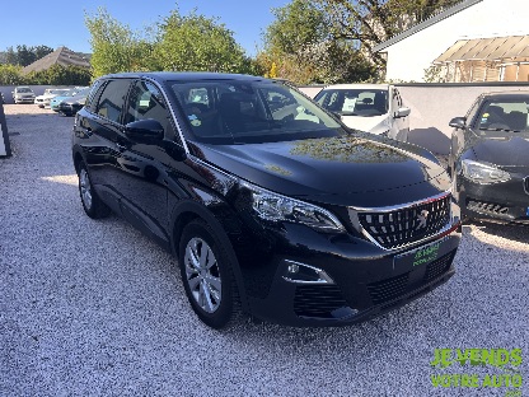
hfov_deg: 67.3
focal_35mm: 26
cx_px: 264
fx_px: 397
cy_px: 198
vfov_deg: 53.1
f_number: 1.5
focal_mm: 5.7
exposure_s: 1/859
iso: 50
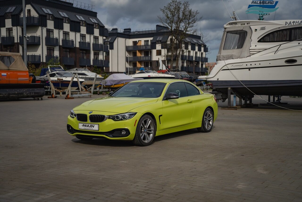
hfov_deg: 41.1
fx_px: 403
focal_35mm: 48
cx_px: 151
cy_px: 101
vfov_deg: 28.1
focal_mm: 48
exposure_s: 1/2000
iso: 100
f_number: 3.2
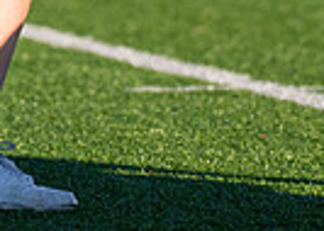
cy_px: -158
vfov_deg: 1.3
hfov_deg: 1.8
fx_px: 10315
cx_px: 42
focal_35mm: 1121
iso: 320
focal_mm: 200
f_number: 2.8
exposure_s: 1/4000
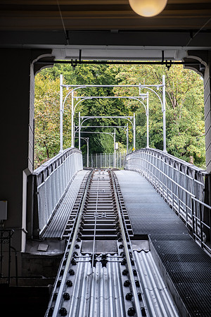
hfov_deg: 16.5
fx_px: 730
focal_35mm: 83
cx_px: 106
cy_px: 158
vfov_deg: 24.5
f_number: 3.2
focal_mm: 55
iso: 320
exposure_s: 1/180
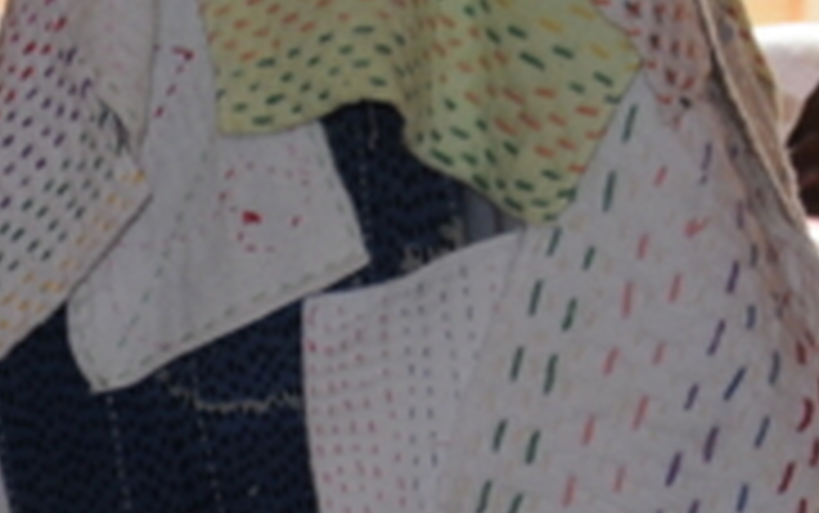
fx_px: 4199
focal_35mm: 188
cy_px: 839
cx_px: -162
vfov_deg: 6.9
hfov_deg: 10.9
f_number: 4
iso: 400
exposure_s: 1/80
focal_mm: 28
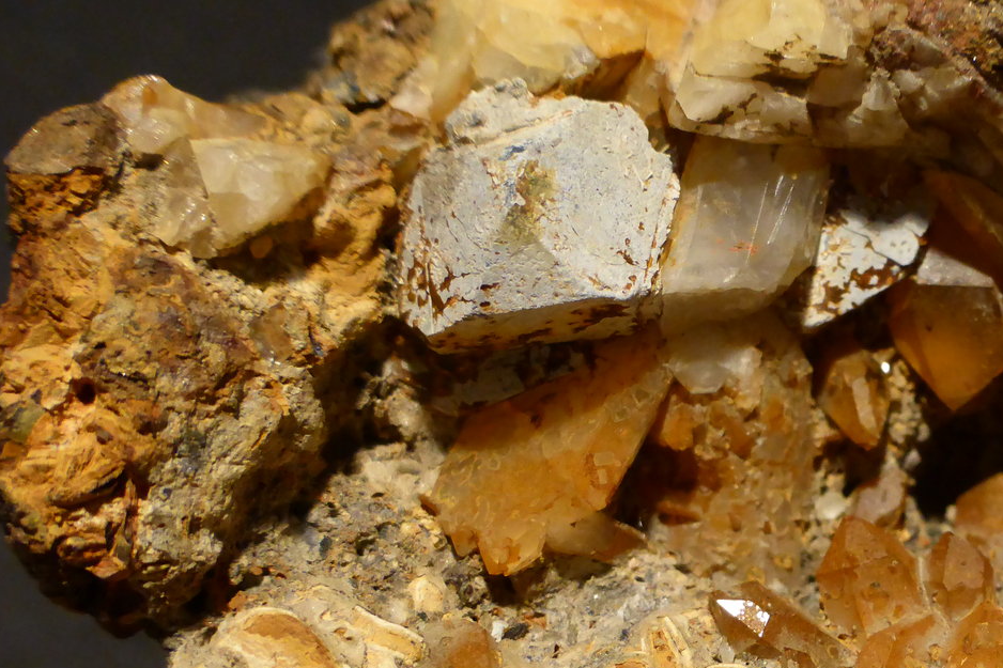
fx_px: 1978
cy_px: 539
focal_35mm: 71
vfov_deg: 19.0
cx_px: 819
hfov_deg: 27.8
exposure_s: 1/40
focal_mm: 6.9
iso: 400
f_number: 3.9
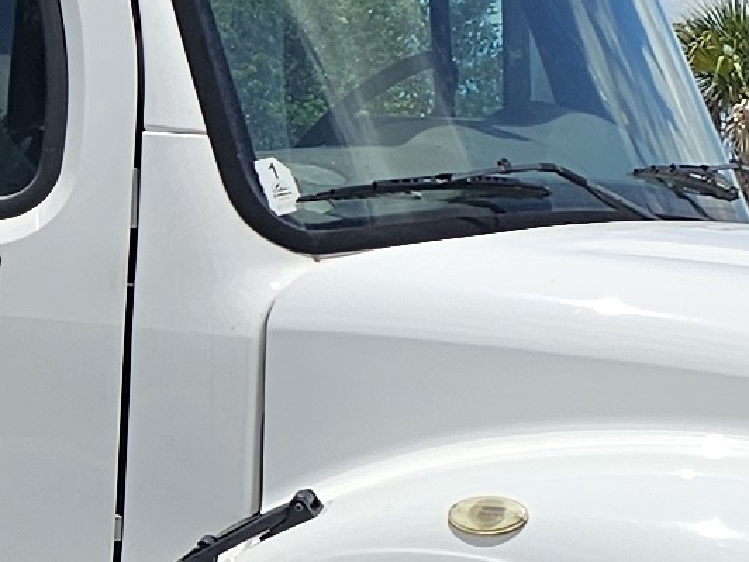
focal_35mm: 173
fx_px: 3743
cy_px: 763
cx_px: -791
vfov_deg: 8.4
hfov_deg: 10.4
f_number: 1.7
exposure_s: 1/1195
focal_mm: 6.3
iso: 10
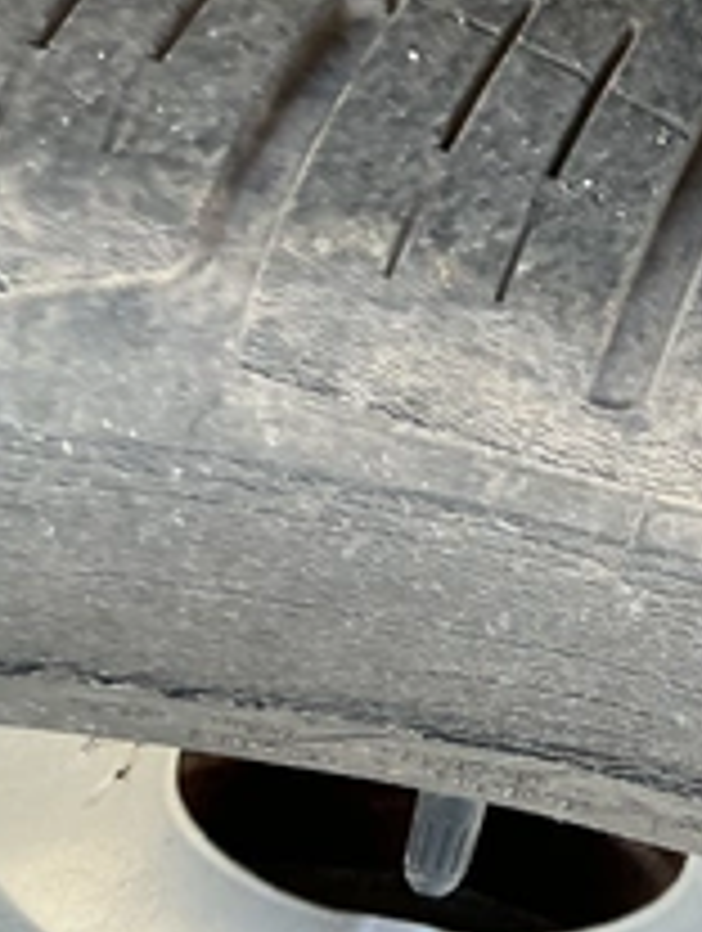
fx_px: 1456
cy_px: 396
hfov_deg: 25.2
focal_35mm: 54
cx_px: 765
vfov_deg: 35.4
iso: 40
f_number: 1.8
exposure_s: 1/122
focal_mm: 3
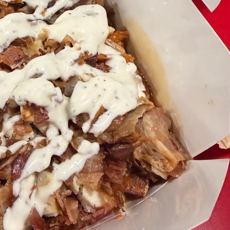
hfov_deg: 31.9
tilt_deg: -55.9
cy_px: 74
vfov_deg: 33.1
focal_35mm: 51
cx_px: 25
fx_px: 383
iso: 320
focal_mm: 2.22
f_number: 2.2
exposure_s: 1/60
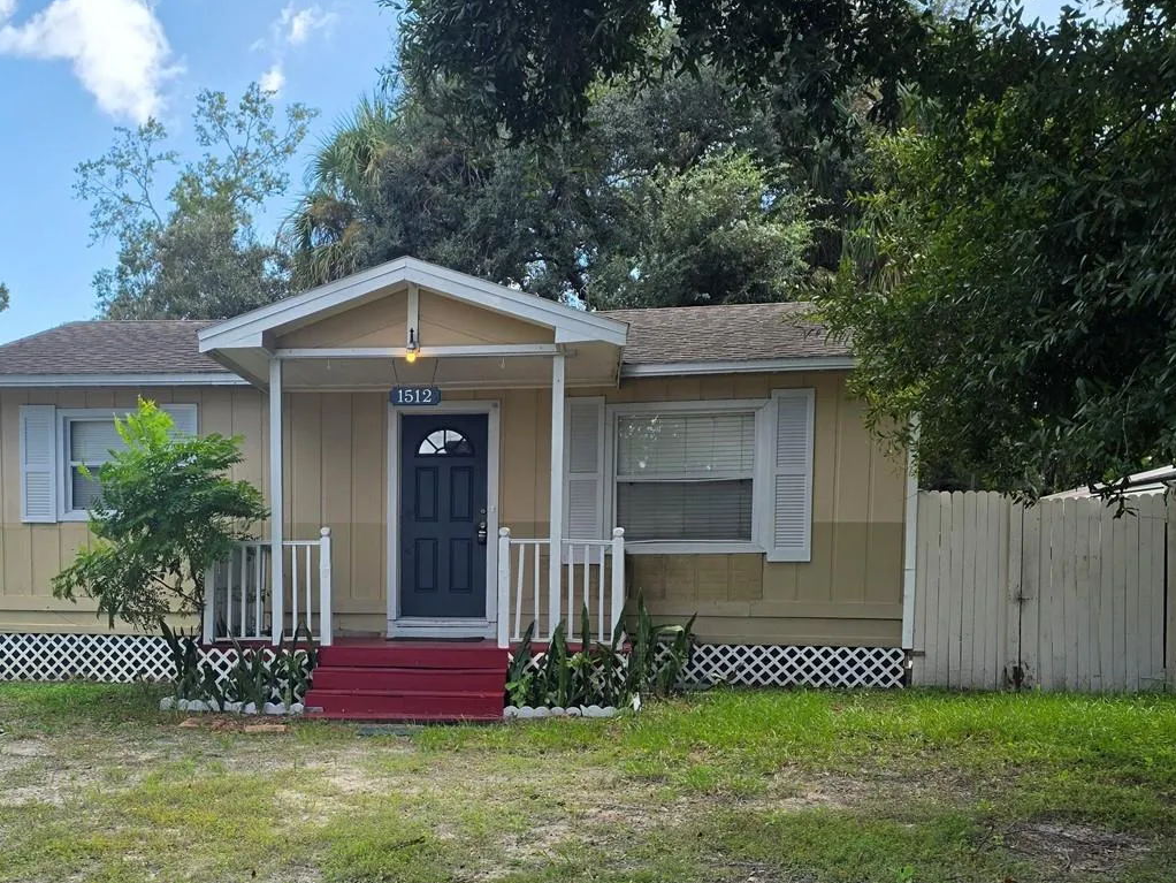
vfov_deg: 38.9
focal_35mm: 36
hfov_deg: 50.7
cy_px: 633
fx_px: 1223
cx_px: 423
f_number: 1.7
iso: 80
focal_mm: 6.25
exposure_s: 1/2192
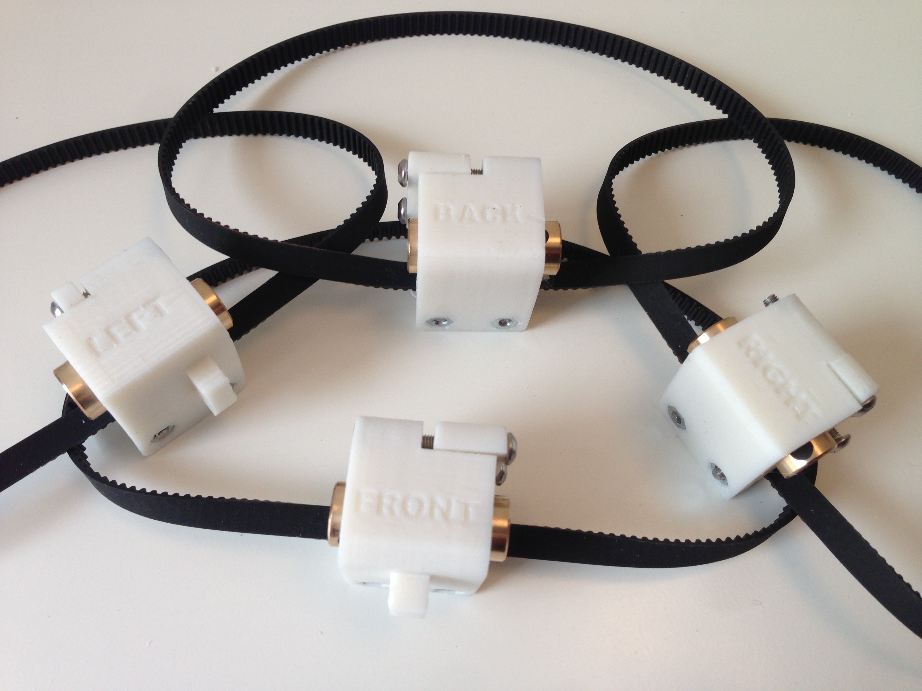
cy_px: 346
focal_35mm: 33
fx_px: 879
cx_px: 461
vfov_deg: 42.9
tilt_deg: -63.1
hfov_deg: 55.4
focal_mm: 4.12
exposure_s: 1/33
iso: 50
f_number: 2.4
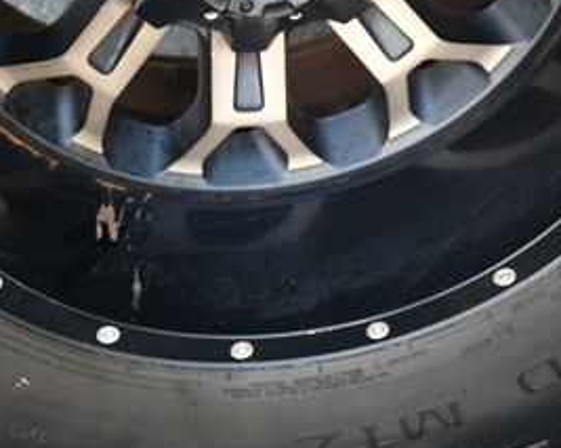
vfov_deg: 13.0
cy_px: 13
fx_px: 1940
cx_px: 231
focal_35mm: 117
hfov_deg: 16.4
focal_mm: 35
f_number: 4.2
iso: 640
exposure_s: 1/250
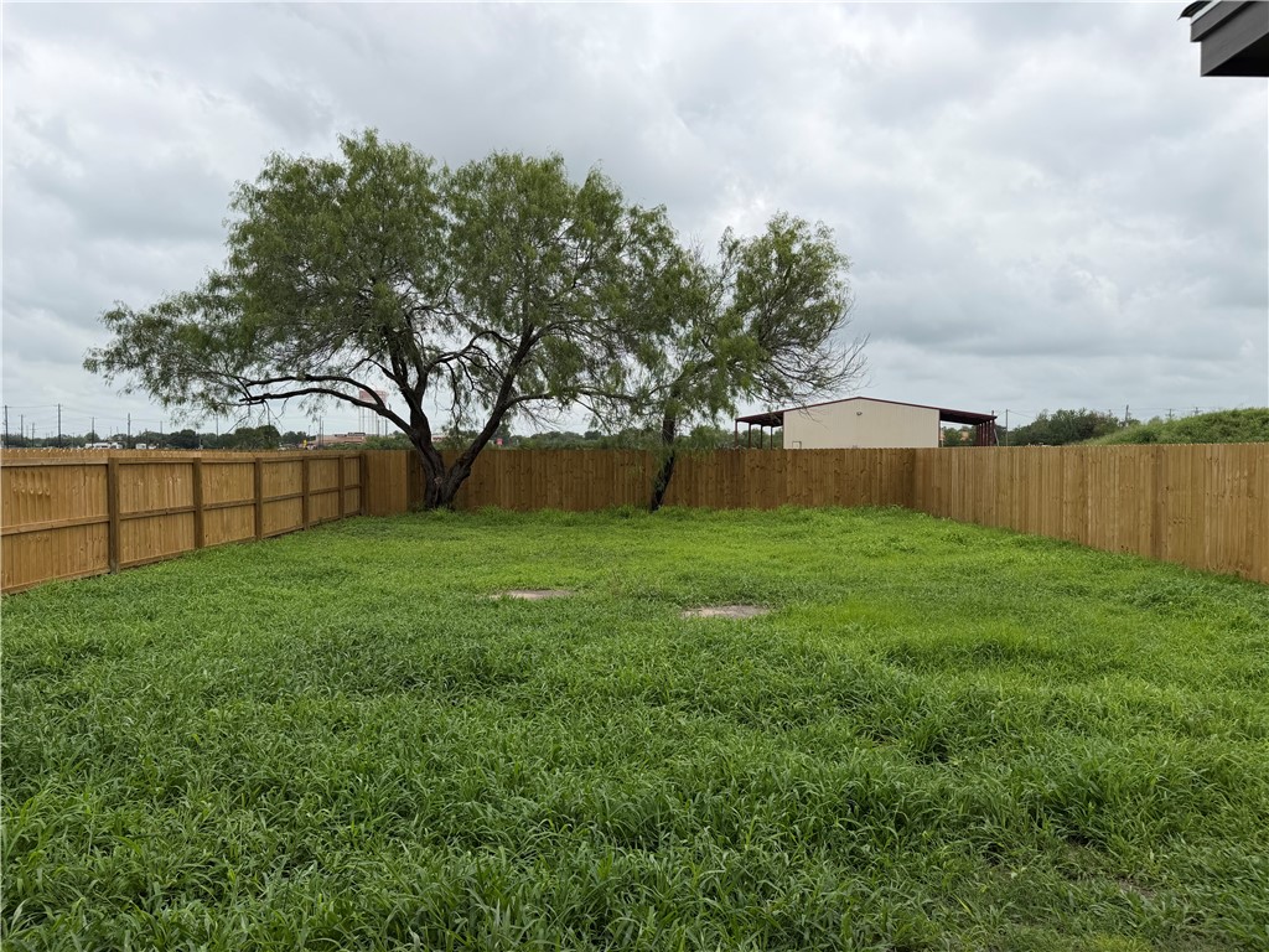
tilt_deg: -1.0
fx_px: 880
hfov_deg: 71.6
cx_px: 634
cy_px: 476
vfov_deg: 56.8
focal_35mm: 24
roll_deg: -0.1
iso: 80
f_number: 1.78
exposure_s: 1/6173
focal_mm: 6.76
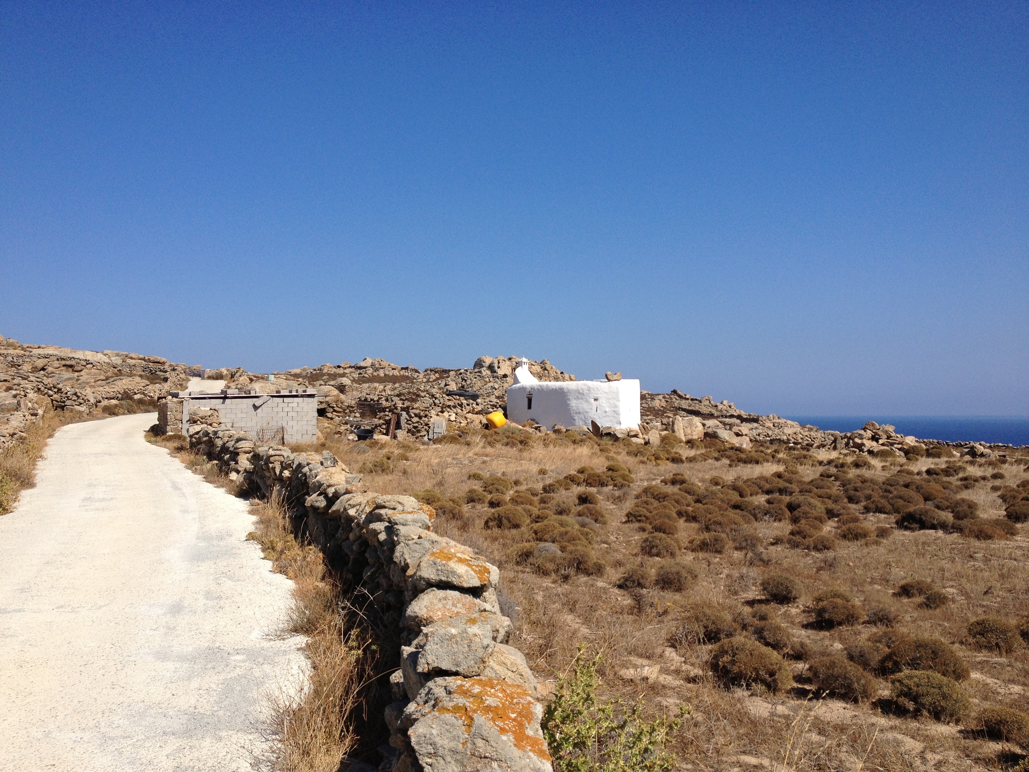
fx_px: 1040
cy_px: 386
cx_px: 514
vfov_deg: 40.7
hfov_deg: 52.6
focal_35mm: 35
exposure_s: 1/2907
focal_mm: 4.28
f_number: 2.4
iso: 50
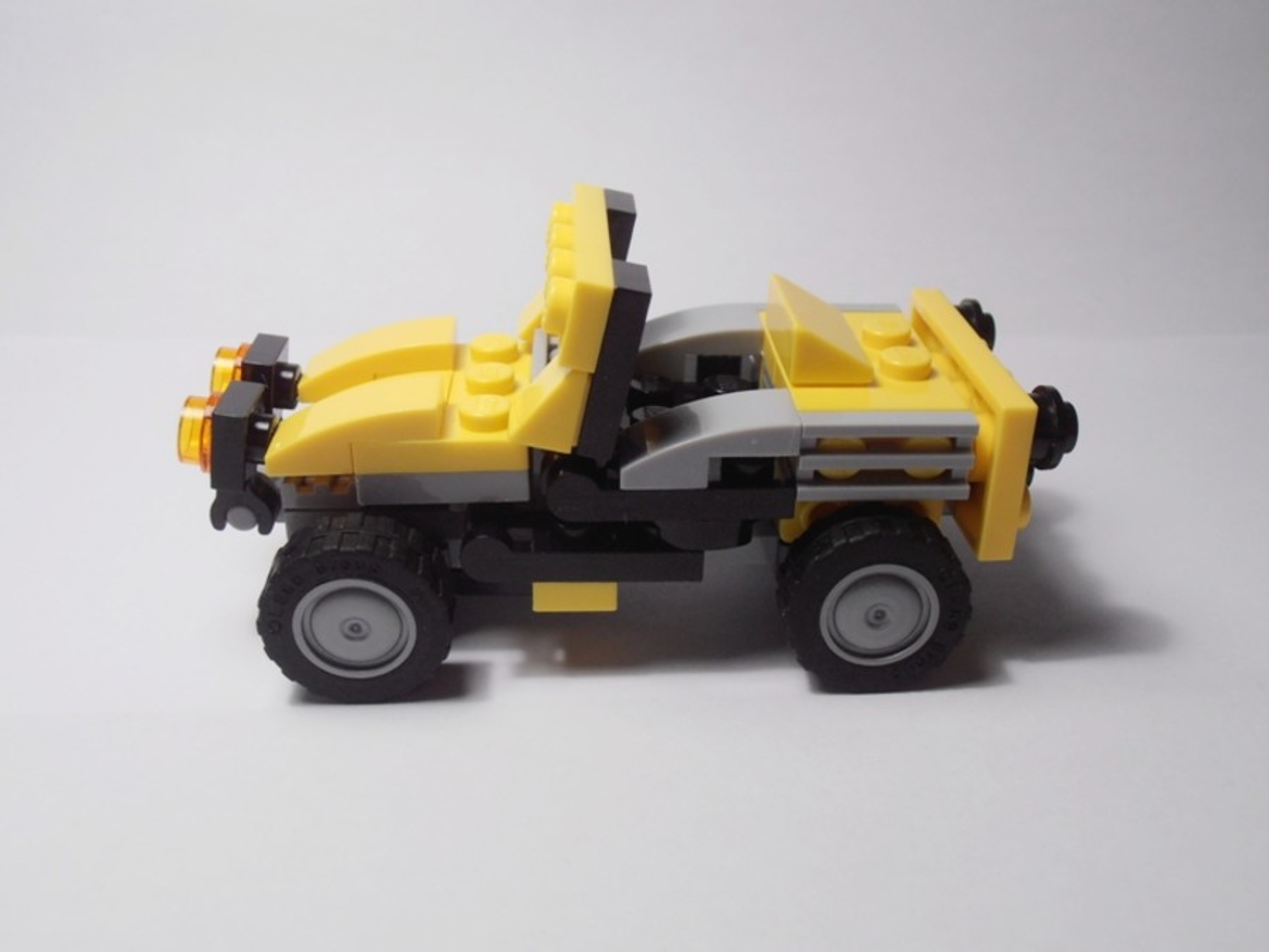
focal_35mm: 37
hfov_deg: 50.1
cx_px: 634
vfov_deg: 38.7
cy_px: 476
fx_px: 1356
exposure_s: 1/50
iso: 80
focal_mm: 6.61
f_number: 3.9
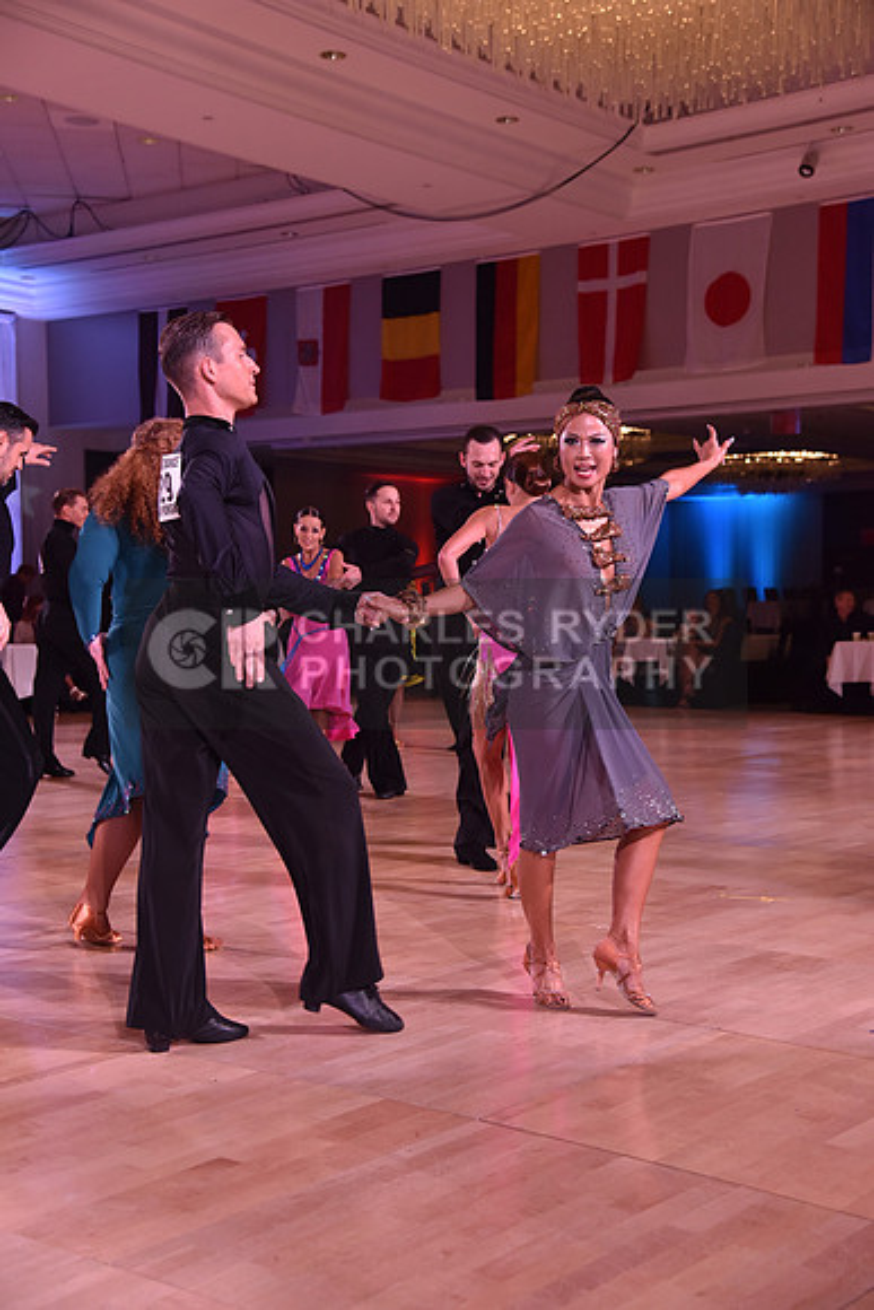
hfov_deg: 28.1
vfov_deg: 41.1
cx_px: 437
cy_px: 655
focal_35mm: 48
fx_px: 1747
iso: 1250
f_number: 4.5
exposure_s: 1/250
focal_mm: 48
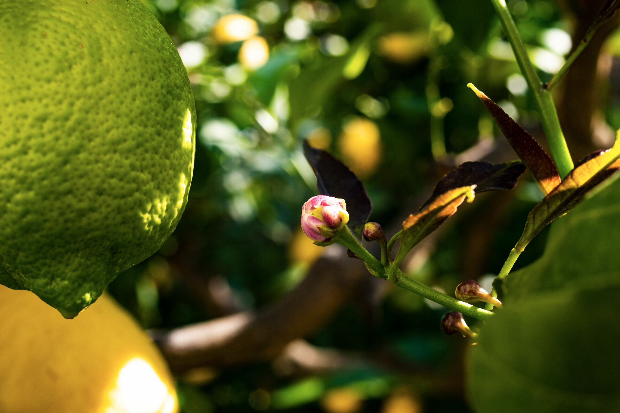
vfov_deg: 25.8
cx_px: 310
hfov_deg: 37.9
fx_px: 904
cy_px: 206
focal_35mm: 52
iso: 100
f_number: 5
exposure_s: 1/125
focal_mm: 35
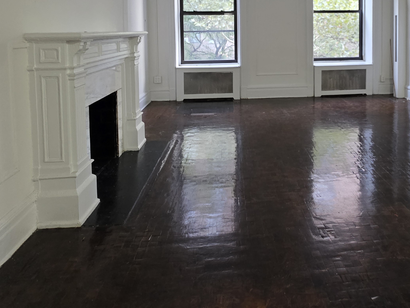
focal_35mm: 25
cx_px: 269
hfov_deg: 67.7
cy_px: 45
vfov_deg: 50.2
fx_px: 296
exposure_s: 1/60
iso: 500
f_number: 1.9
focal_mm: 2.2
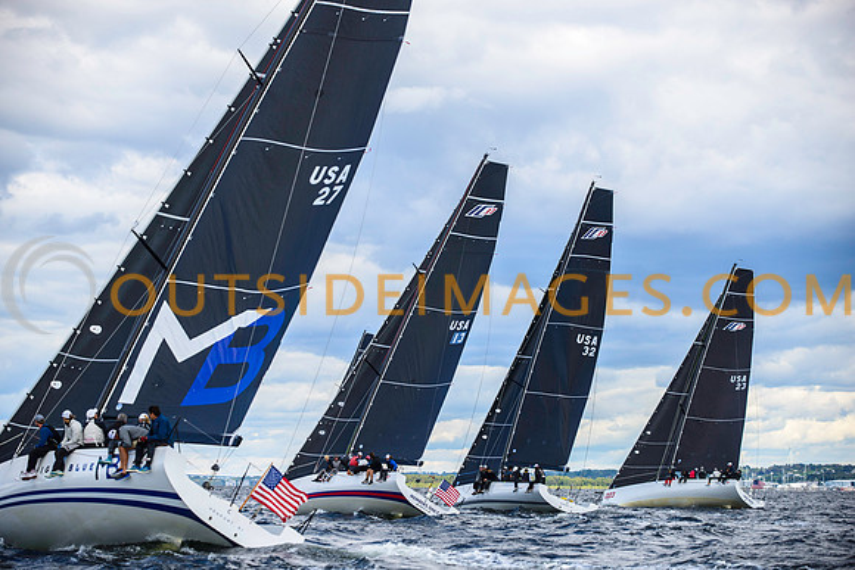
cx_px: 428
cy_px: 285
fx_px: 2882
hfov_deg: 16.9
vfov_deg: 11.3
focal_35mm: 121
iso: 400
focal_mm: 120
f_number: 4
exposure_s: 1/3200
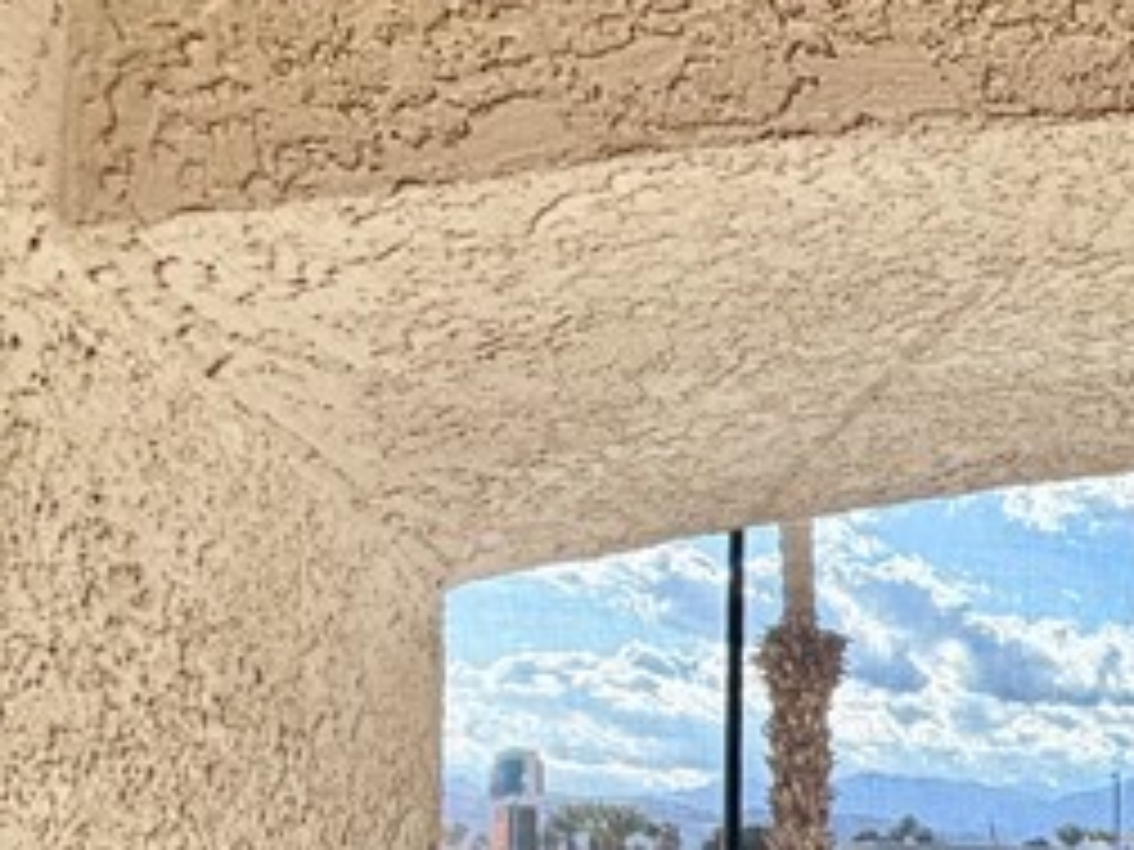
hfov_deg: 25.2
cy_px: 877
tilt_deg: +1.4
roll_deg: +0.3
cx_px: 1724
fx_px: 1867
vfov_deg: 24.3
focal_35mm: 57
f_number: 2.2
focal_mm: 2.22
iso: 40
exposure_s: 1/232
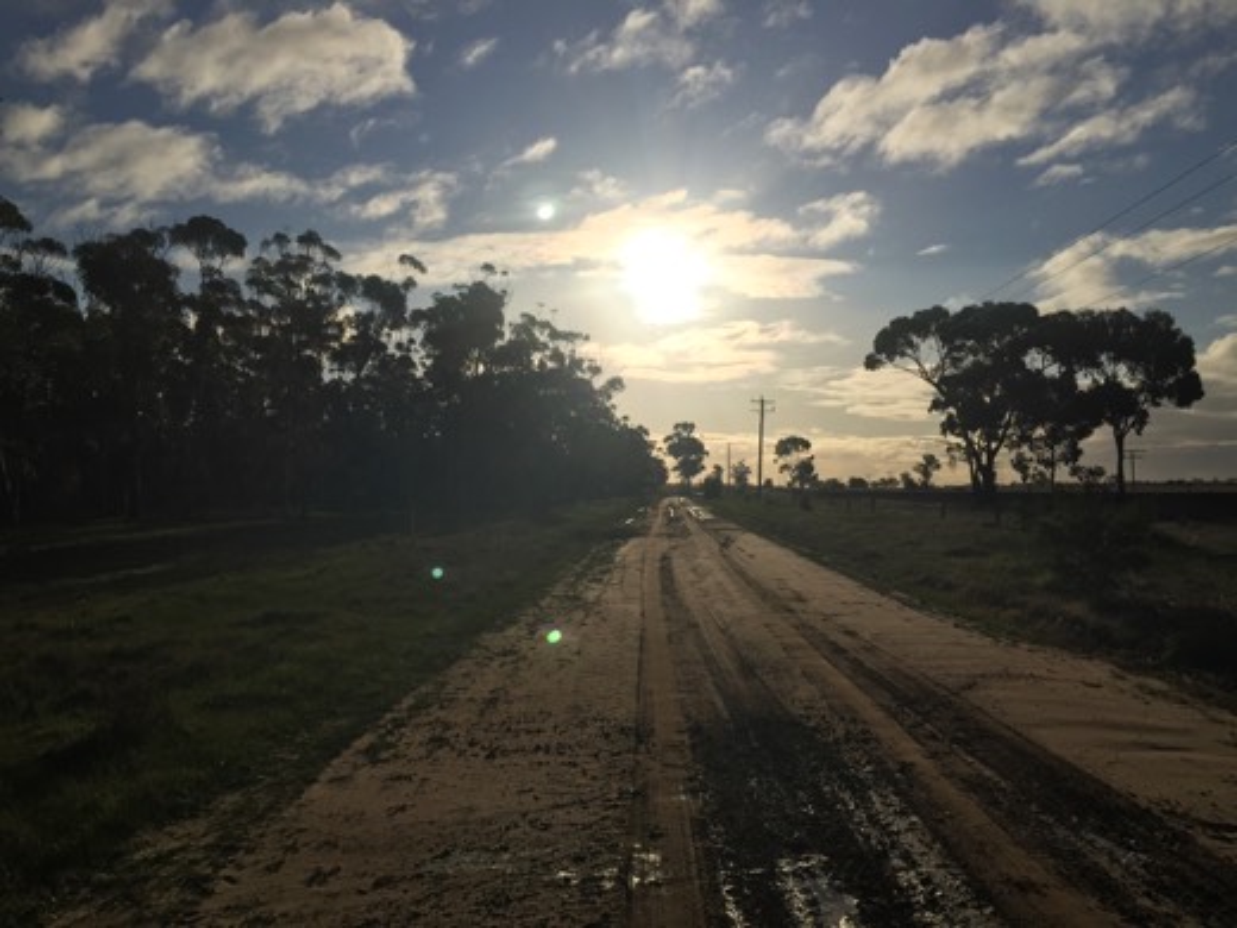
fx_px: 1036
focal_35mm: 29
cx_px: 618
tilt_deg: +2.6
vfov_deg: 48.2
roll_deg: -0.6
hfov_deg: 61.7
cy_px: 464
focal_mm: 4.15
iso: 40
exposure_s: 1/13333
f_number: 2.2
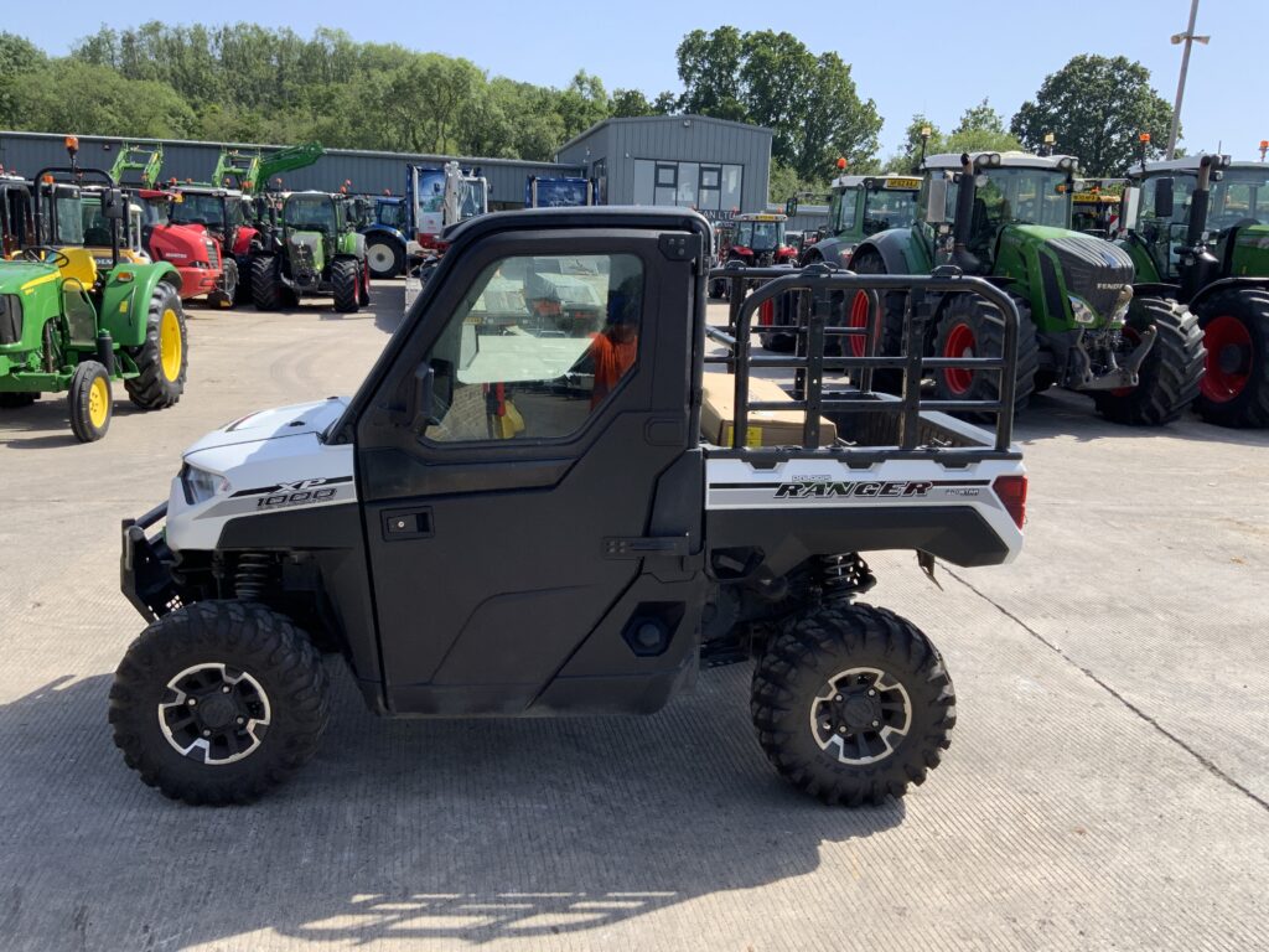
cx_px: 634
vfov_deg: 48.2
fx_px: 1063
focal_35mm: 29
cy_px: 476
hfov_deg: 61.7
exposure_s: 1/978
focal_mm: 3
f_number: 1.8
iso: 16
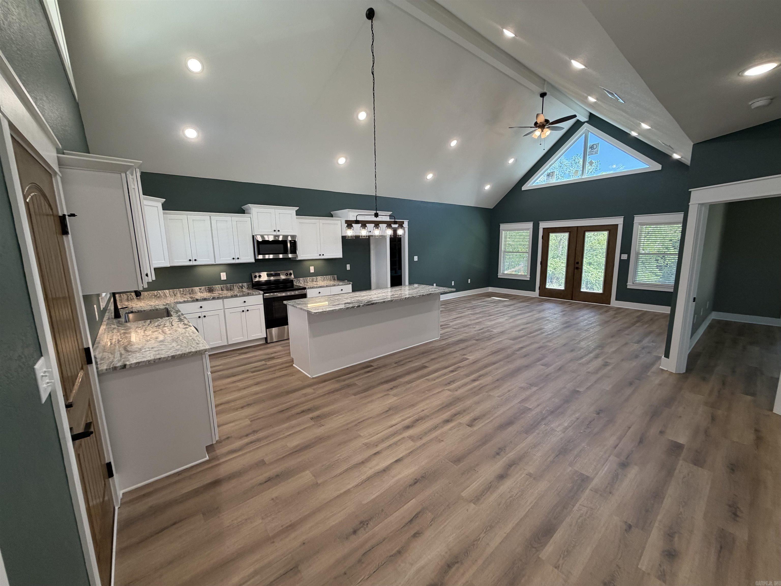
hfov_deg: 102.1
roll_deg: +1.4
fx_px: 316
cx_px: 390
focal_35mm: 14
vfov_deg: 85.7
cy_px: 293
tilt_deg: -9.6
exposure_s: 1/120
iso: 160
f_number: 2.2
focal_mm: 2.22
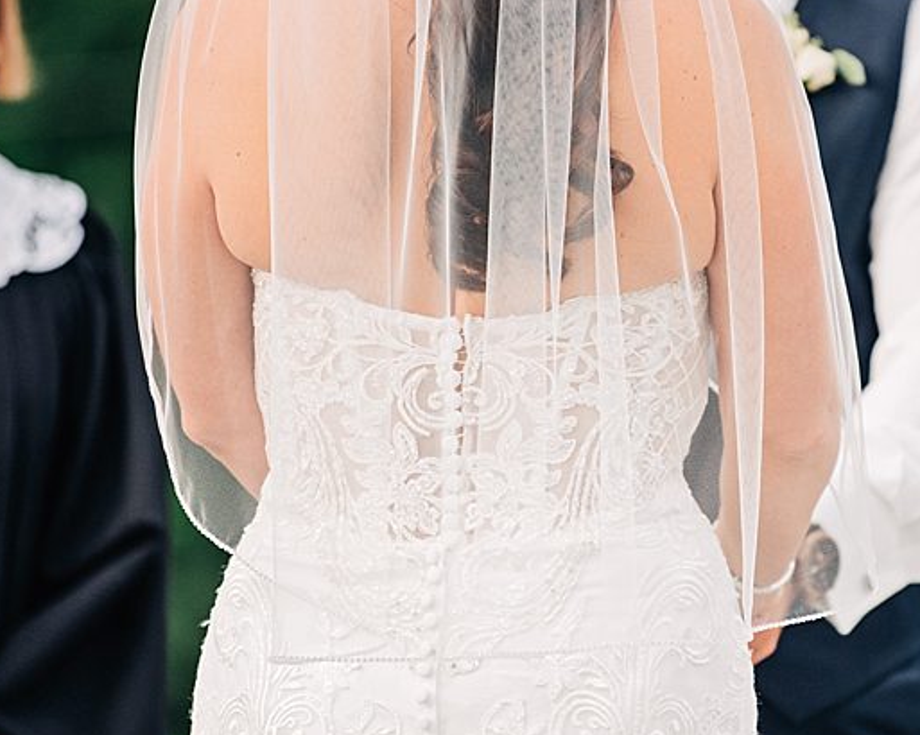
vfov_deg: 4.5
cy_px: 429
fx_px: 9363
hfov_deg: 5.6
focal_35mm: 344
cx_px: 705
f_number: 2.8
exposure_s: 1/3200
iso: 320
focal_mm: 200
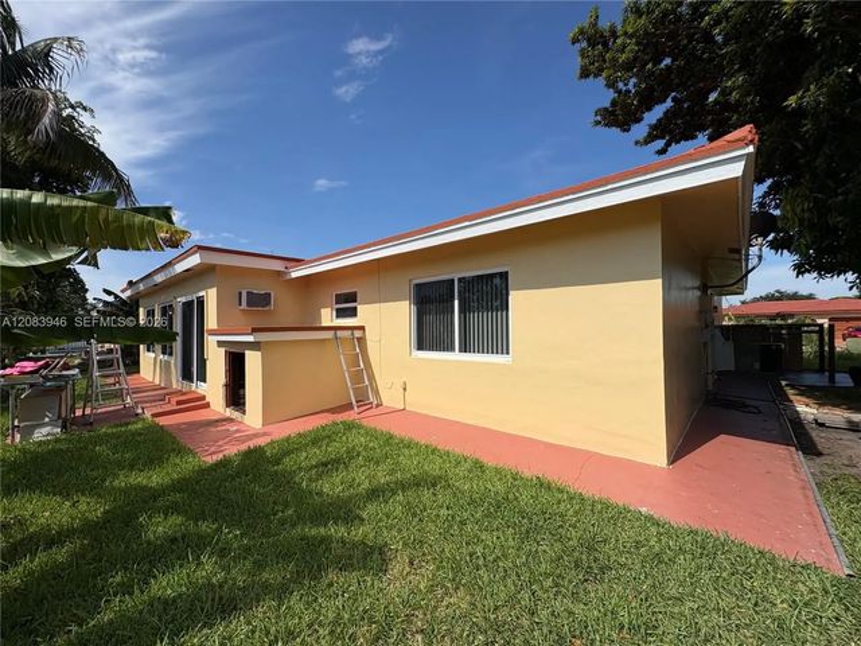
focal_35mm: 14
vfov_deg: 85.7
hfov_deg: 102.1
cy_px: 323
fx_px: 348
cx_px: 430
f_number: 2.2
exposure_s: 1/3906
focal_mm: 2.22
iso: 50
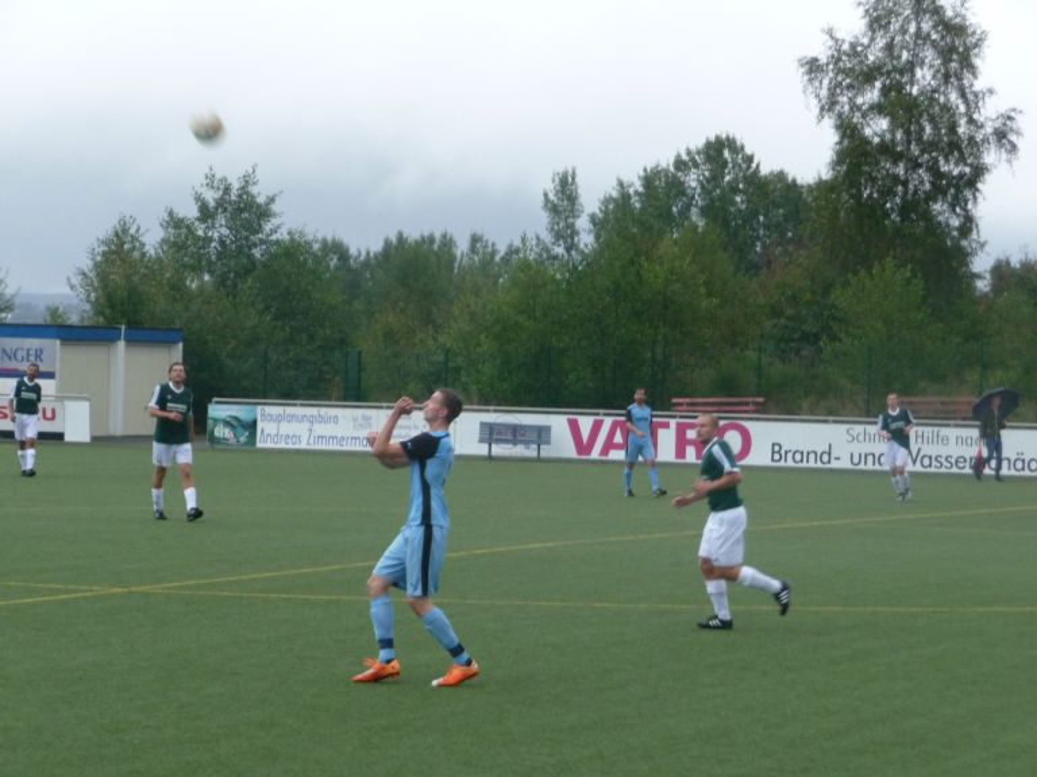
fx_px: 3835
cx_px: 518
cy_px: 388
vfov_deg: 11.6
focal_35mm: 128
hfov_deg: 15.4
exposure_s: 1/160
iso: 400
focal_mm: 21.8
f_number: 4.7
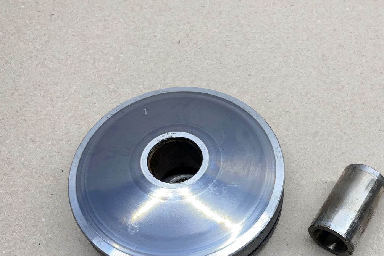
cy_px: 201
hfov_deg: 44.8
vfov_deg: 30.5
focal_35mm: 43
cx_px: 256
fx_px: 459
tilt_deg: -61.8
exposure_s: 1/100
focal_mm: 4.2
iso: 64
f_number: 1.6
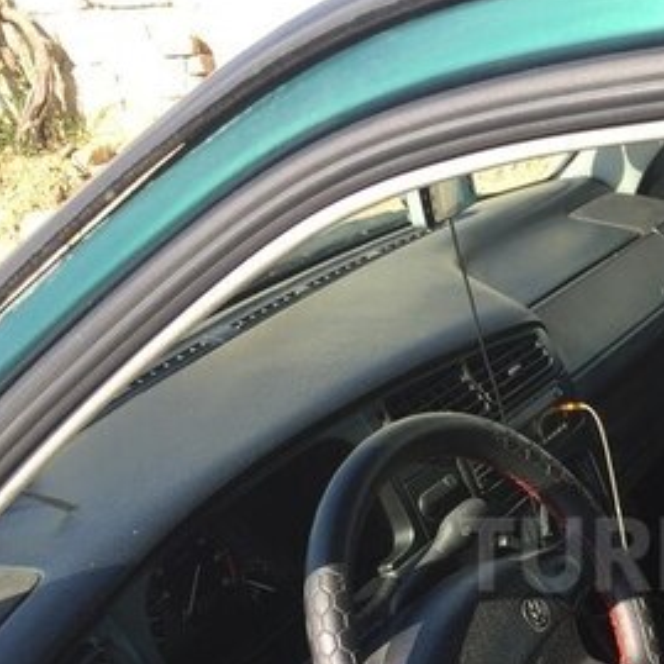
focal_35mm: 63
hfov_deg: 25.5
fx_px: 1367
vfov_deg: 26.7
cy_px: 554
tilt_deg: -28.7
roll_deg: +5.9
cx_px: 711
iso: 32
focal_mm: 4.15
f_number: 2.2
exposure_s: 1/439
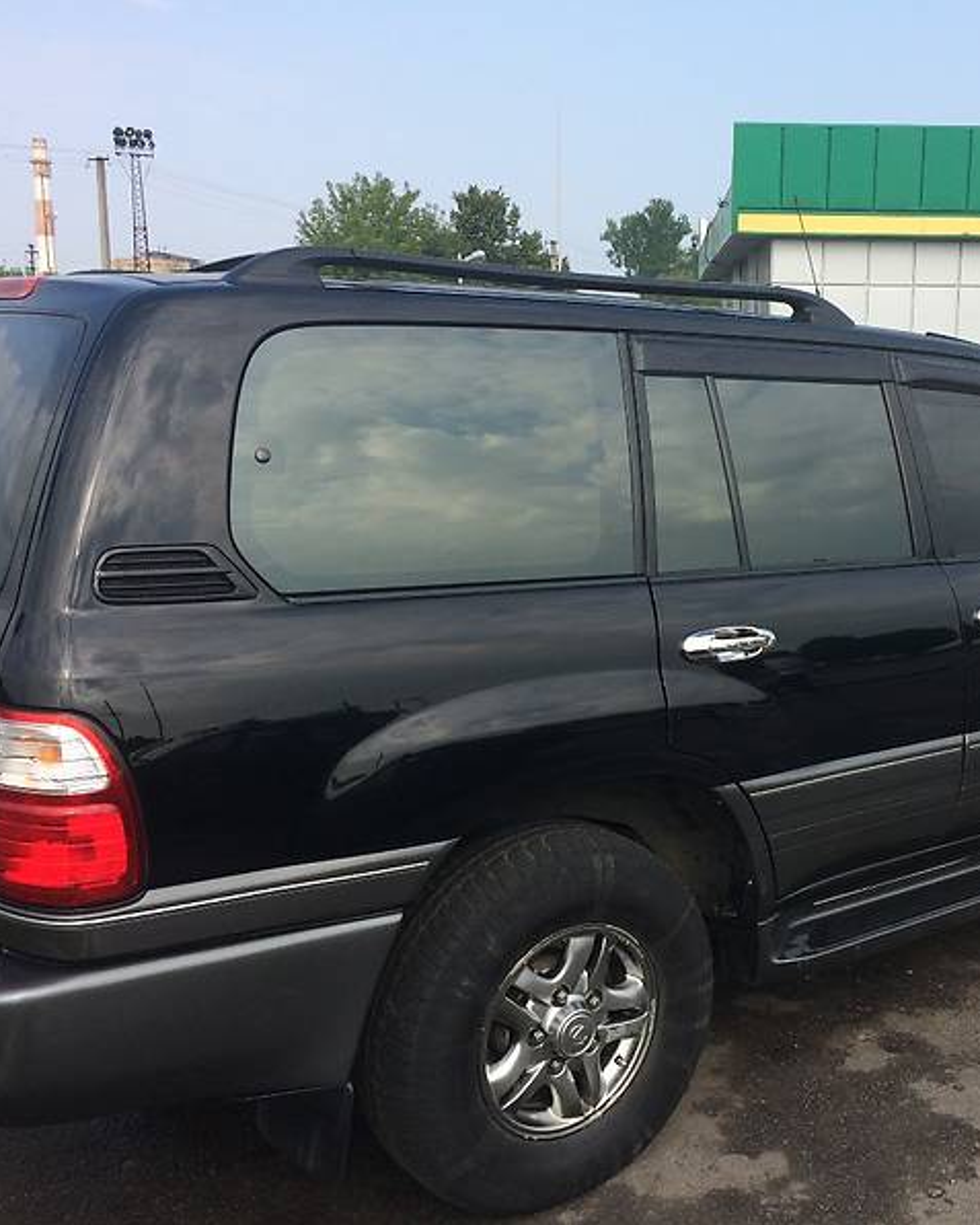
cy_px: 612
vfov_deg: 47.9
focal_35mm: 38
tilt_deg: -11.4
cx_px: 682
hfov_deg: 38.6
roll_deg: -0.6
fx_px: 1377
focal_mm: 4.2
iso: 32
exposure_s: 1/1080
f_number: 2.2
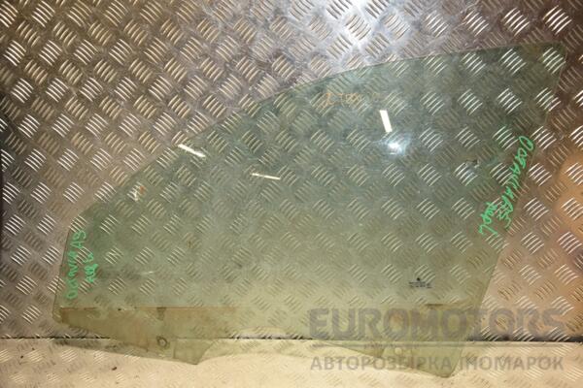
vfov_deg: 34.2
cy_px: 194
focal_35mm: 39
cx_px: 292
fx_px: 632
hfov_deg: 49.6
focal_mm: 26
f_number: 5
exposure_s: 1/200
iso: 800
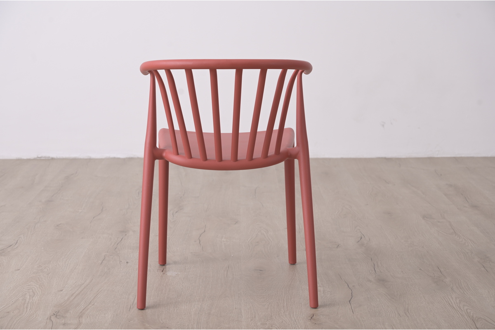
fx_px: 962
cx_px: 248
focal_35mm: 70
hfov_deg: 28.8
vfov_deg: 19.5
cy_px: 165
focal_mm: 70
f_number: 6.3
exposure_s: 1/100
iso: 160
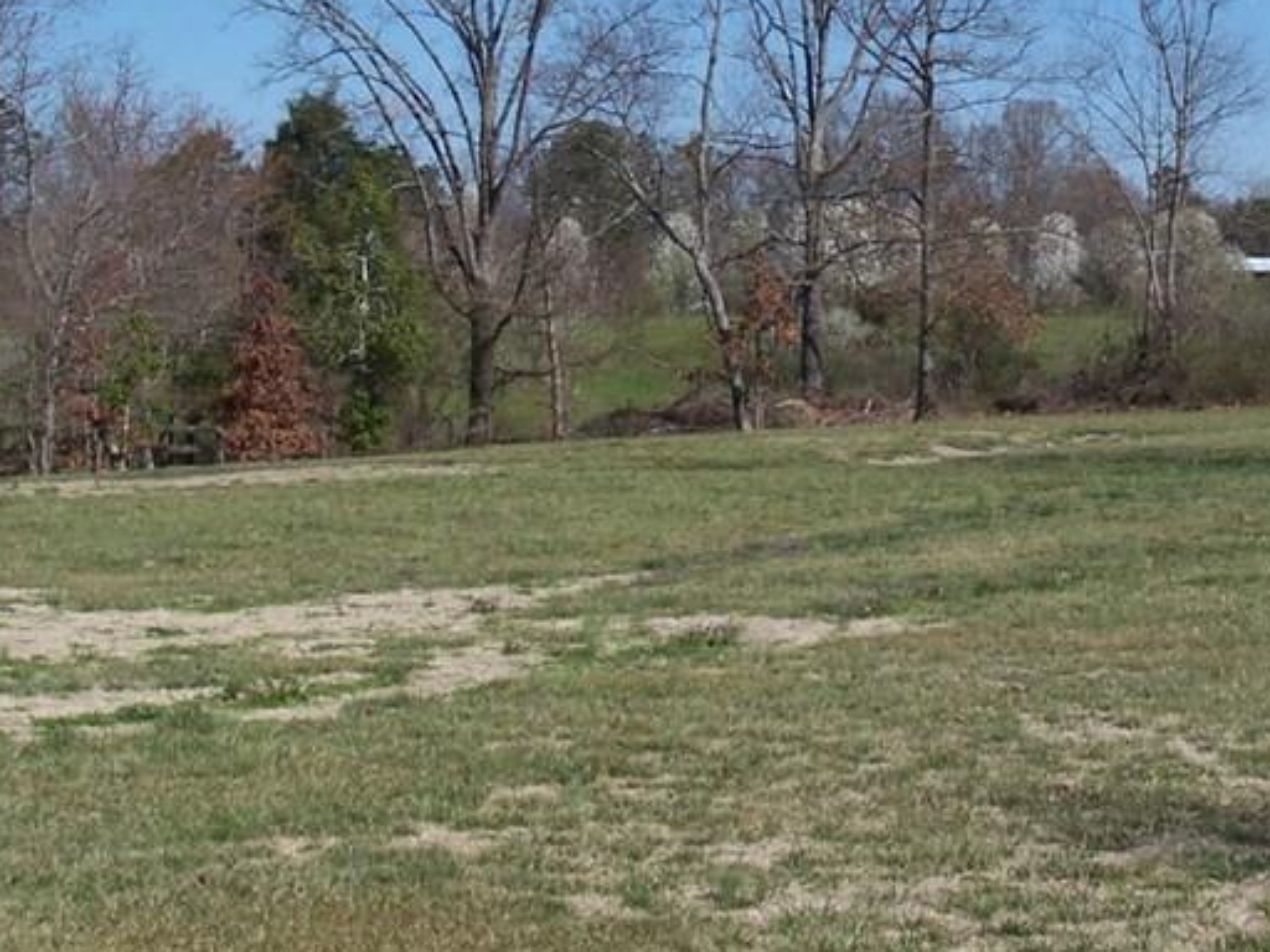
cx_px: 809
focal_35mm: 98
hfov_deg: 20.0
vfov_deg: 15.0
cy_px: 211
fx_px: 3595
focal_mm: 8
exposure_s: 1/250
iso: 64
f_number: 7.1
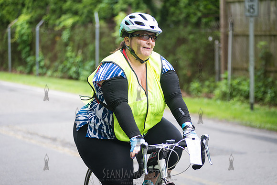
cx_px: 138
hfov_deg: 22.1
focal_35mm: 92
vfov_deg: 14.9
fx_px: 708
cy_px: 92
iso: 640
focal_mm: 92
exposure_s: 1/800
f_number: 2.8
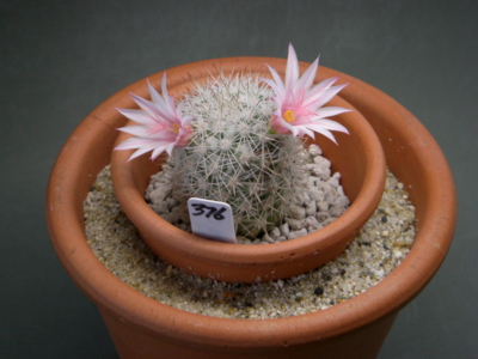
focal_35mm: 143
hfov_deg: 13.8
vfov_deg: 10.4
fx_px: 1975
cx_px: 239
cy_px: 180
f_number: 4.4
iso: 200
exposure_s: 1/80
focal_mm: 23.6
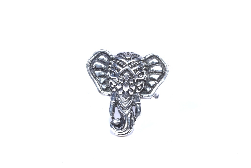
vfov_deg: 13.7
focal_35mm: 100
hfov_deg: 20.4
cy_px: 84
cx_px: 126
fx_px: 697
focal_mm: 100
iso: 250
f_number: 16
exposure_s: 1/125
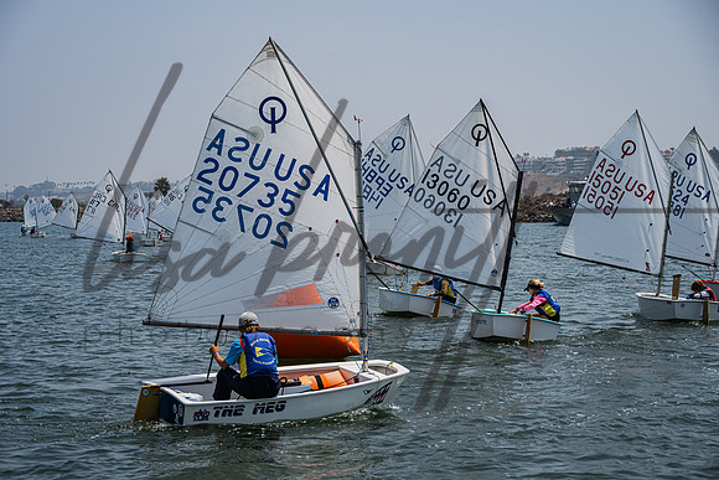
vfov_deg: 15.7
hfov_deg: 23.4
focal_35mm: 87
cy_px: 247
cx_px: 347
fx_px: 1739
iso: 320
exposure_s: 1/2500
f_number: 6
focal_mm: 84
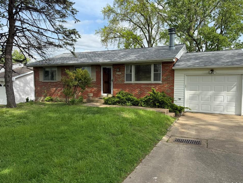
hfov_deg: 67.3
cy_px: 92
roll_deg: -0.1
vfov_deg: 53.1
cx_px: 126
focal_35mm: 26
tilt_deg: -2.0
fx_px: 183
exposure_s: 1/2445
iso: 80
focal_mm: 6.76
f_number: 1.78
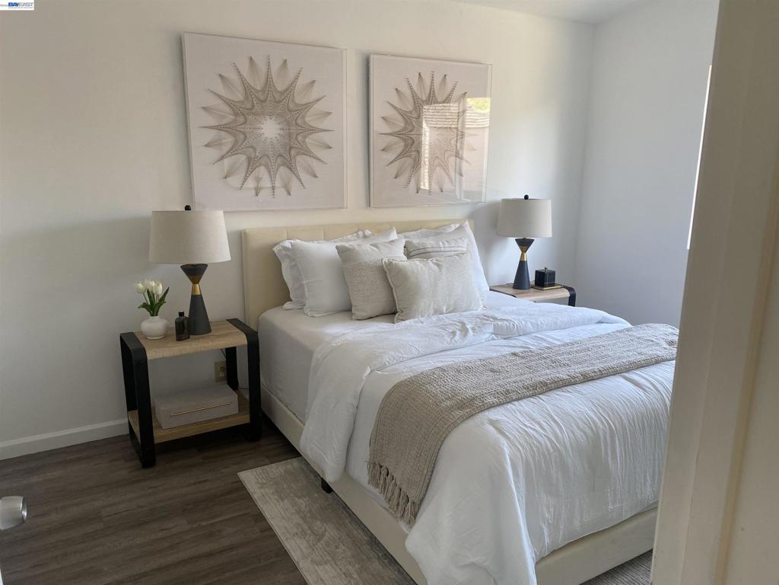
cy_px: 292
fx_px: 585
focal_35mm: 26
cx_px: 390
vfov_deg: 53.1
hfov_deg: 67.3
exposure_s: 1/60
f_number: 1.8
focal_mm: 4.25
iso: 80
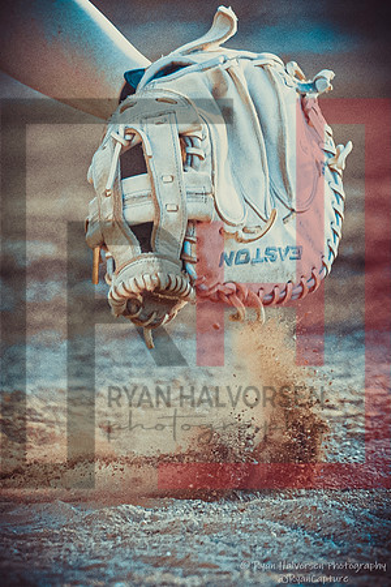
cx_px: 36
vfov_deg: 2.7
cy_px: -282
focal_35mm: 768
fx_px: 12512
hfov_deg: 1.8
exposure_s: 1/2500
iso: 640
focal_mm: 173
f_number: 2.8
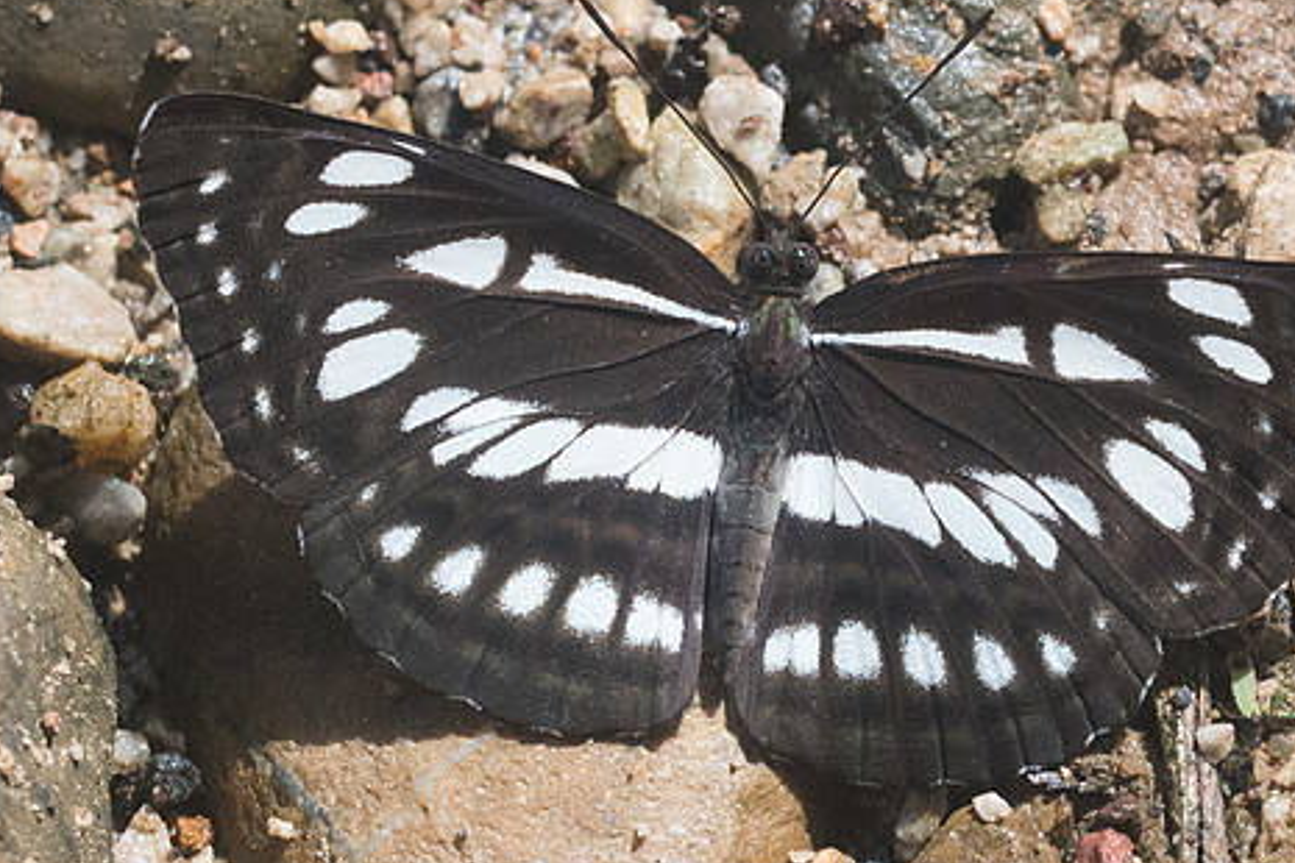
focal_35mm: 661
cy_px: 525
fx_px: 23776
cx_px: 777
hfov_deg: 3.1
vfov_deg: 2.1
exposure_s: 1/1250
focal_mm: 150
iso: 1000
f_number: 7.1
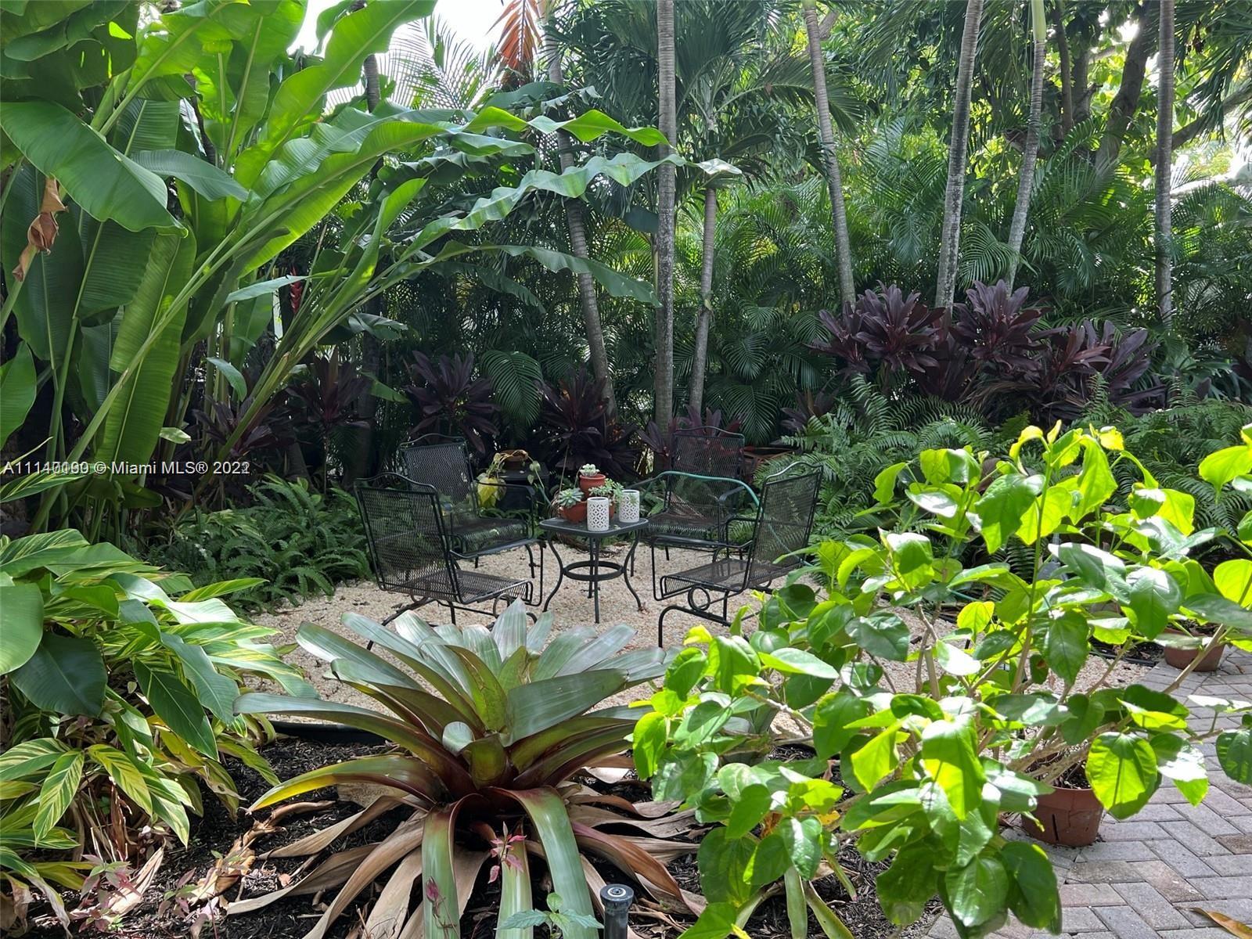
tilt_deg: -7.8
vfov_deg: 53.1
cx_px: 626
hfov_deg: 67.3
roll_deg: +0.7
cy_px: 470
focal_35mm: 26
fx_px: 940
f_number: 1.5
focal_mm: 5.7
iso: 40
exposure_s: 1/164
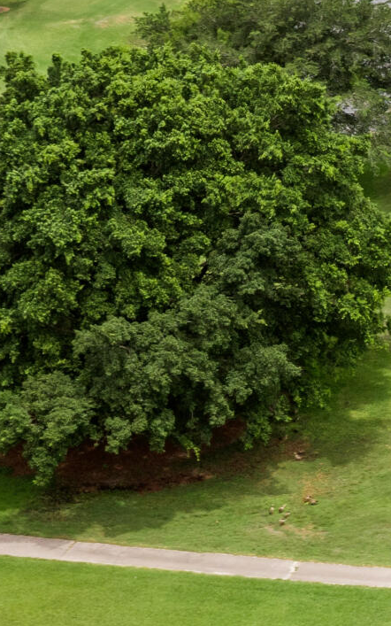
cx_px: 671
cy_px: 195
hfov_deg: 10.3
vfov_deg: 17.2
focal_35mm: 121
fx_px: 2063
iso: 100
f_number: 6.3
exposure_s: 1/320
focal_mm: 10.26
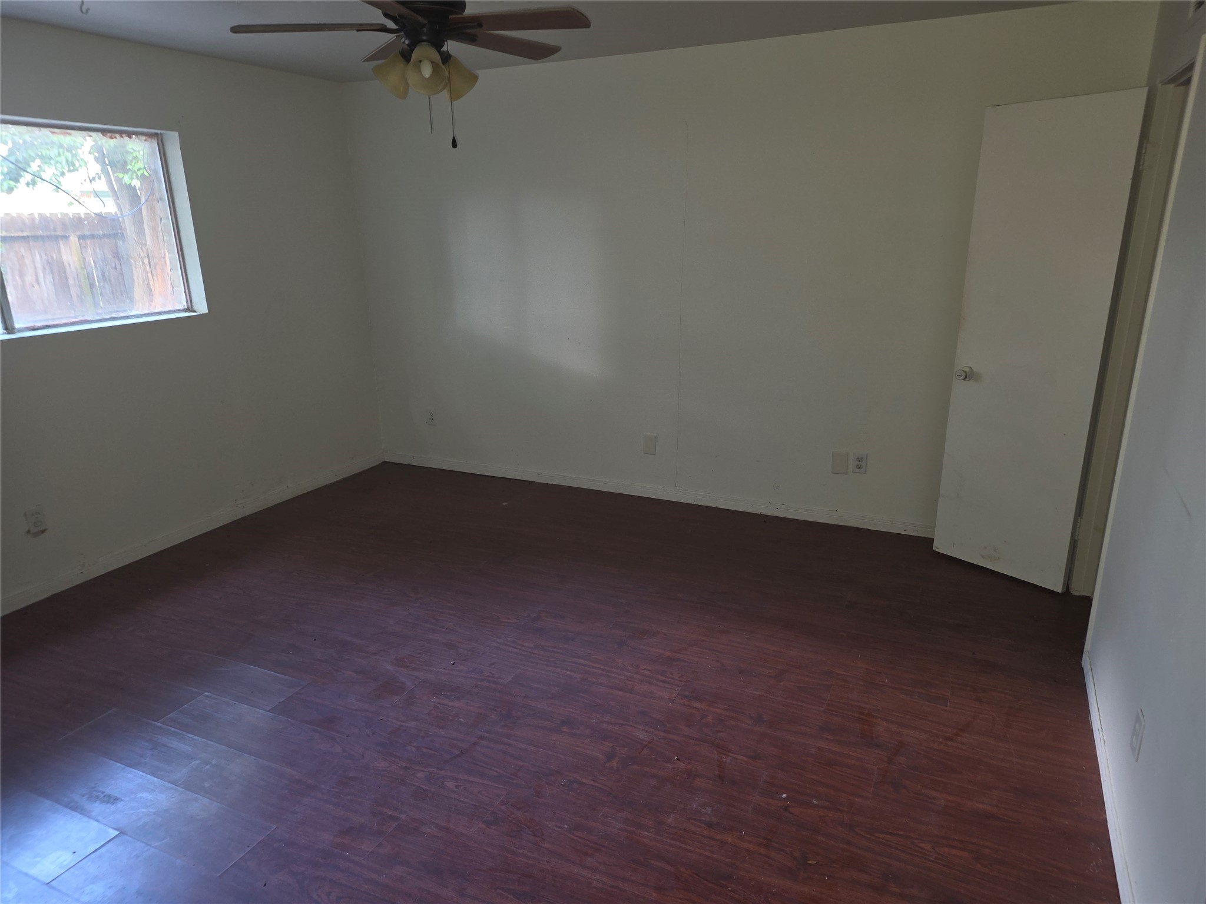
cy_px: 452
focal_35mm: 23
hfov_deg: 73.9
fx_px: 801
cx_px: 603
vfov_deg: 58.9
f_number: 1.7
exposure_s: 1/20
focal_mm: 6.25
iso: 125
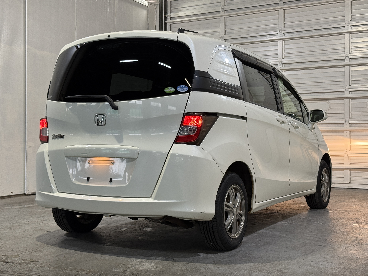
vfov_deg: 30.3
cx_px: 184
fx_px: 510
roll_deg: -0.2
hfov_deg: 39.7
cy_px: 138
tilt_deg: +0.5
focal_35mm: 48
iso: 80
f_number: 1.78
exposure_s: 1/60
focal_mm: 6.76
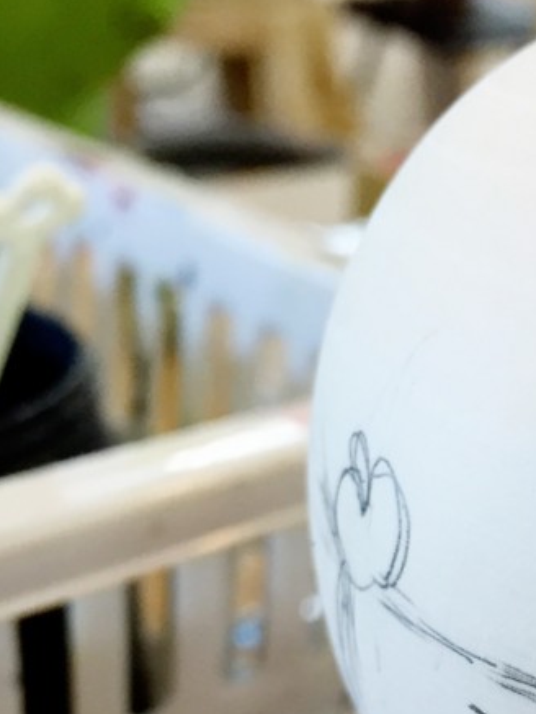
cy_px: 696
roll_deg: -3.7
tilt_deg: -33.9
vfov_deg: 27.1
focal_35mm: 68
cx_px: 621
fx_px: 1403
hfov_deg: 20.4
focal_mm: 4.15
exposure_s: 1/30
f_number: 2.2
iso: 40
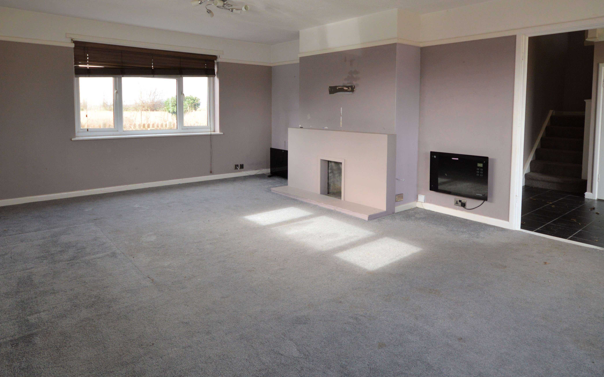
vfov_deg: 54.1
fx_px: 362
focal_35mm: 22
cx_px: 317
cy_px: 129
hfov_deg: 79.6
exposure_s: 1/125
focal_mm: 10
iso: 400
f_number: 5.6
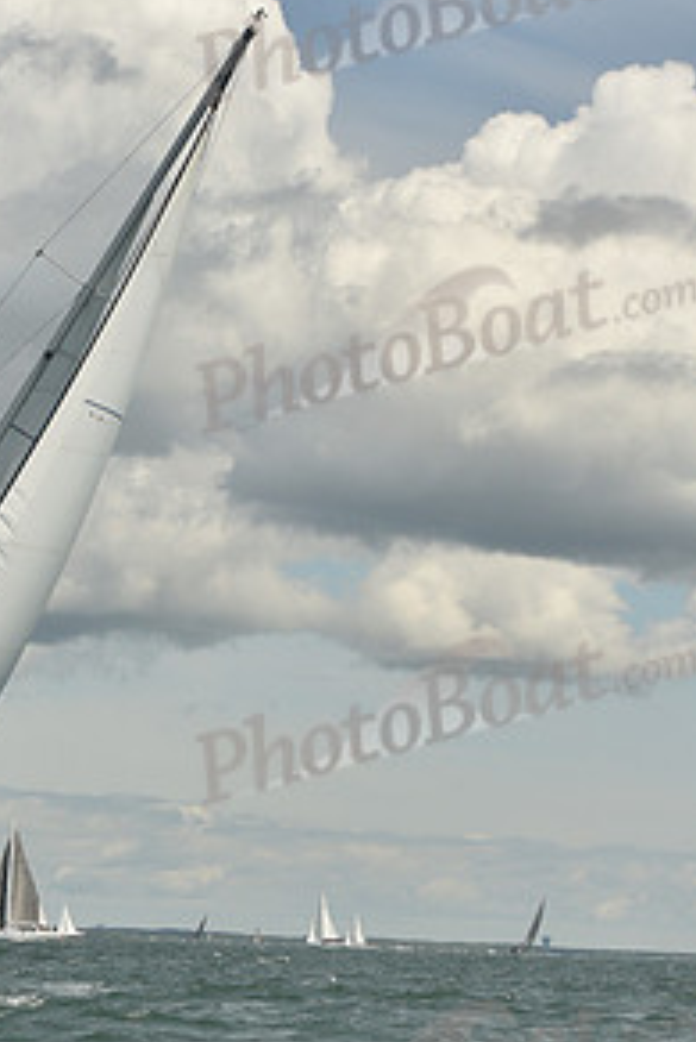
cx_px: 12
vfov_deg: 12.2
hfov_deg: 8.1
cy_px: 578
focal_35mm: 169
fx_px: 4895
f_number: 13
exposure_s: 1/800
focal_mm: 85
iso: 320
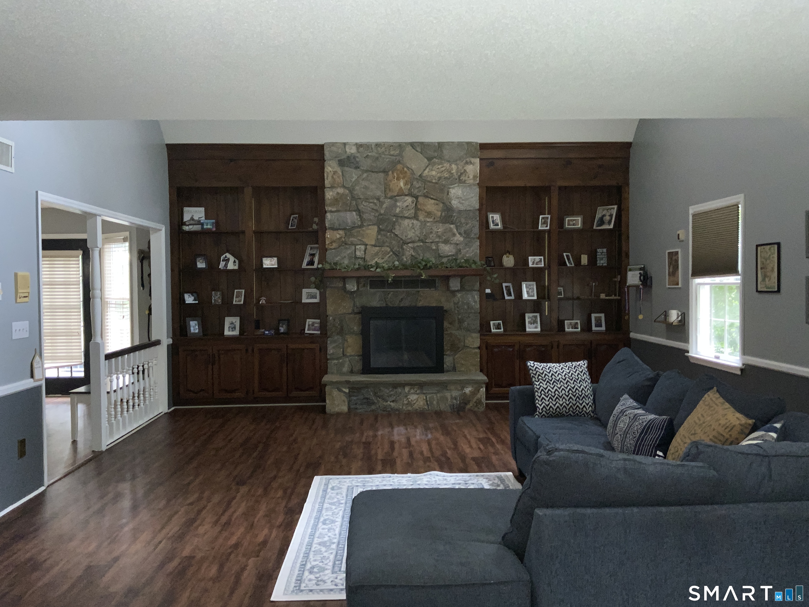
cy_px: 304
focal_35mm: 29
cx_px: 404
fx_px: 678
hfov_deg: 61.7
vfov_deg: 48.2
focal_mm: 3
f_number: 1.8
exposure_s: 1/40
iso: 80
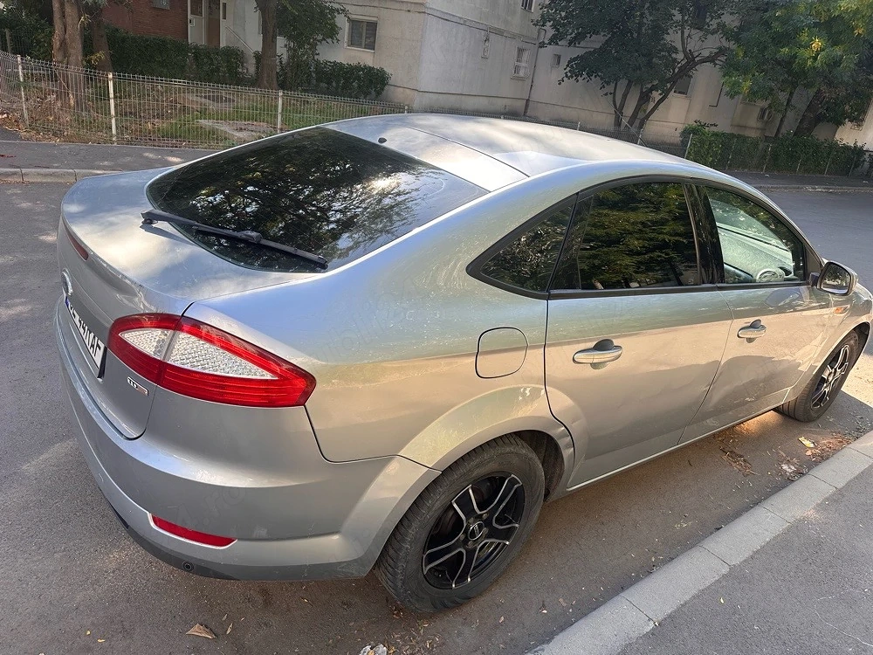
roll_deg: -8.5
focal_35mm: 24
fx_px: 605
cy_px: 328
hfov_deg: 71.6
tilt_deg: -22.0
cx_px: 436
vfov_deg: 56.8
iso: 80
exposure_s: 1/663
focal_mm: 6.86
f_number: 1.78
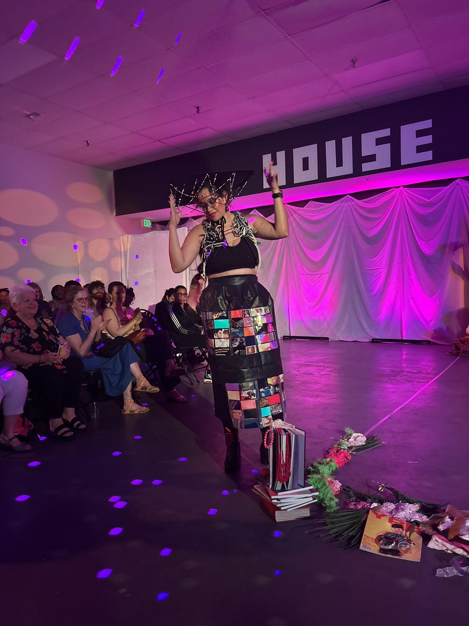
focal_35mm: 26
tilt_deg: -3.3
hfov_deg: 53.1
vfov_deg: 67.3
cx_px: 234
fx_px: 470
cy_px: 313
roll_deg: +0.4
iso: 400
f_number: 1.5
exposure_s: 1/60
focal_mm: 5.7
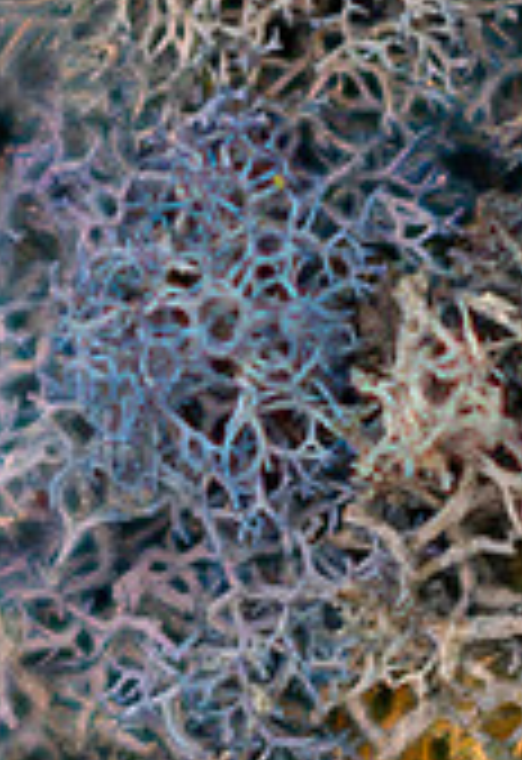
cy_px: -572
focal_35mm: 1045
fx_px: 22277
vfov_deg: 2.0
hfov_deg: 1.3
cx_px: -891
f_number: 1.4
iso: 1600
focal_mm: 105
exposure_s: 1/125
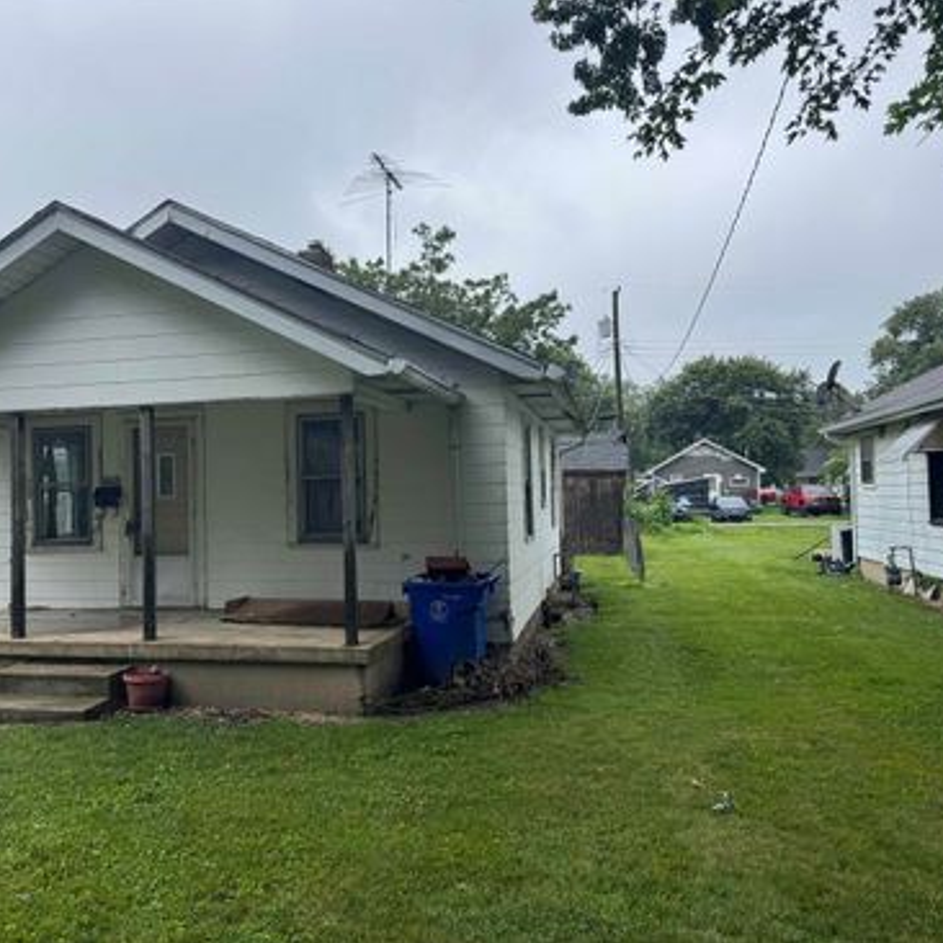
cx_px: 348
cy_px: 468
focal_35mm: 29
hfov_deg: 54.9
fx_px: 894
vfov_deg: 55.6
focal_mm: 6.76
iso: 80
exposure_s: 1/1339
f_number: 1.78
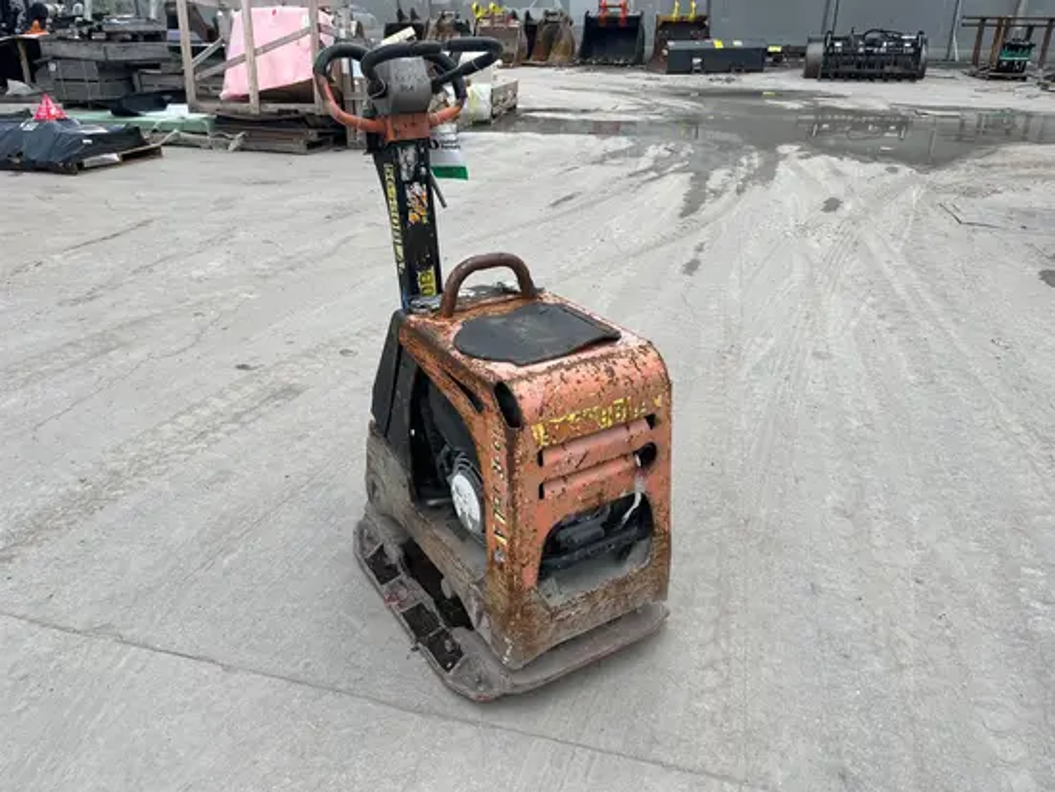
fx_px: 793
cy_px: 396
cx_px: 528
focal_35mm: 26
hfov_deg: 67.3
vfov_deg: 53.1
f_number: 1.6
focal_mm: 5.1
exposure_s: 1/2137
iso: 50
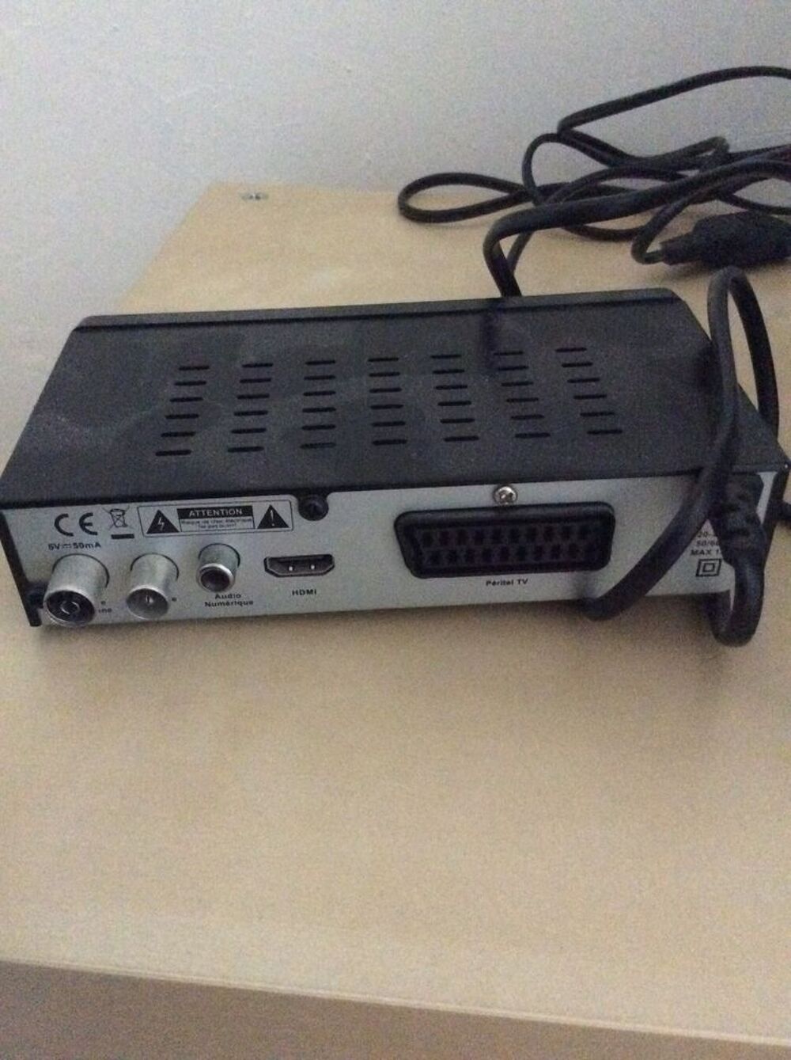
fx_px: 978
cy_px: 530
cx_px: 396
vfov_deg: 56.9
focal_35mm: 32
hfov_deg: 44.1
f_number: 2.4
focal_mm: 3.3
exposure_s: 1/17
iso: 800
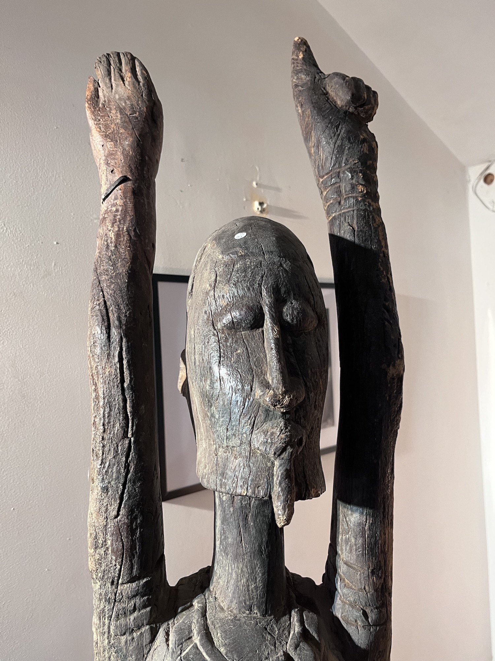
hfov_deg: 53.1
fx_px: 496
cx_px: 248
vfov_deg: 67.3
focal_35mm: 26
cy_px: 330
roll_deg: +1.2
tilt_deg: +0.3
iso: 320
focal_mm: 5.1
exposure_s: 1/50
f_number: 1.6
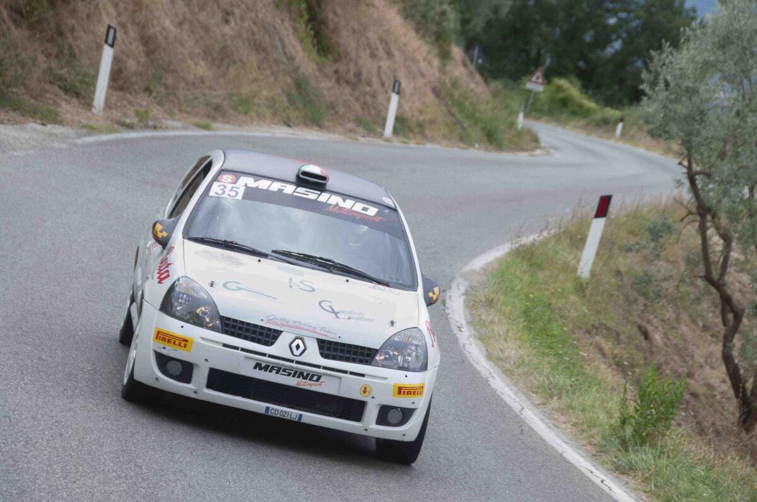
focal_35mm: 195
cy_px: 251
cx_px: 378
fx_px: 4095
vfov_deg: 7.0
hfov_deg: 10.6
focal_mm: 130
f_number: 7.1
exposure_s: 1/640
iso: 400
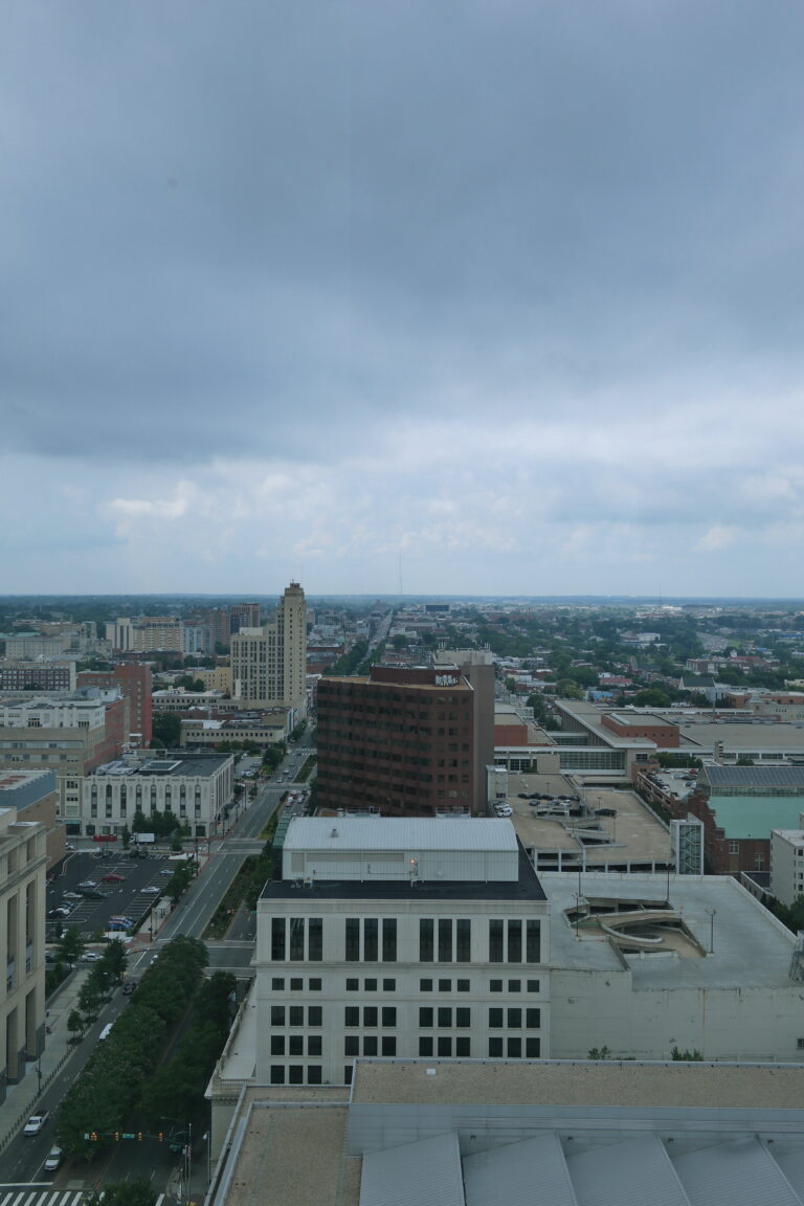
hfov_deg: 43.6
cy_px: 603
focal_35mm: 30
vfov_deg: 61.9
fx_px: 1005
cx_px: 402
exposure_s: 1/320
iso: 100
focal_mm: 20
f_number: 6.3
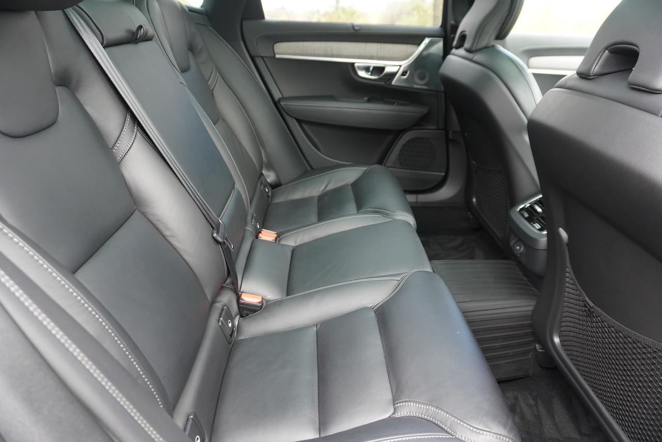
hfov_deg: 73.7
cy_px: 221
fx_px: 441
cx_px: 331
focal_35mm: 24
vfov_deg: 53.2
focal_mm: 16
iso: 800
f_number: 4
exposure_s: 1/160
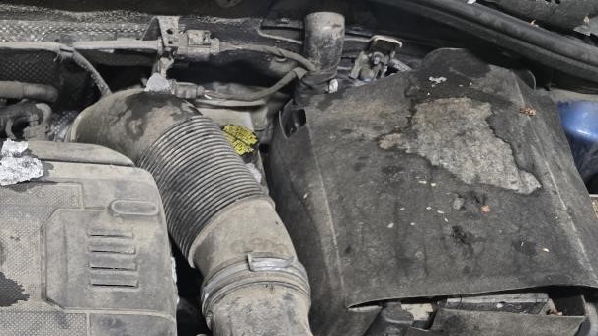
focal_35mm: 53
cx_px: -2
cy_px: 426
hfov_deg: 35.4
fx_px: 840
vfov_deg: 20.8
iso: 1000
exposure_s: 1/60
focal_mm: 6.3
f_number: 1.7
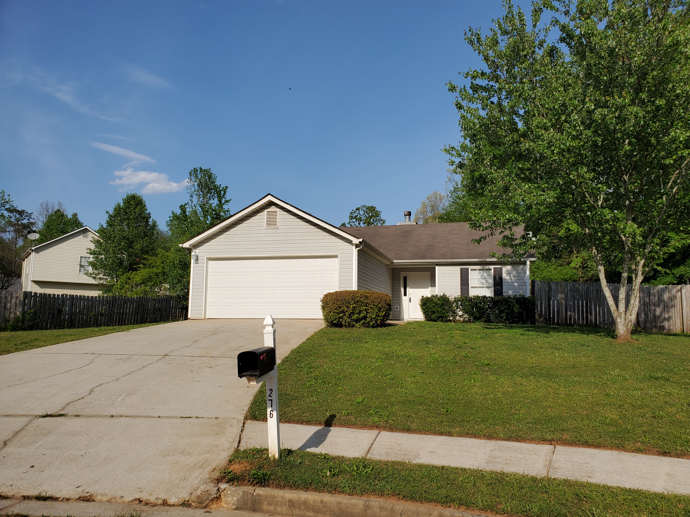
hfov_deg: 67.3
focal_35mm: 26
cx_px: 345
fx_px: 518
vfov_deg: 53.1
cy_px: 258
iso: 50
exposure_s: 1/2561
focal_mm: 4.3
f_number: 2.4
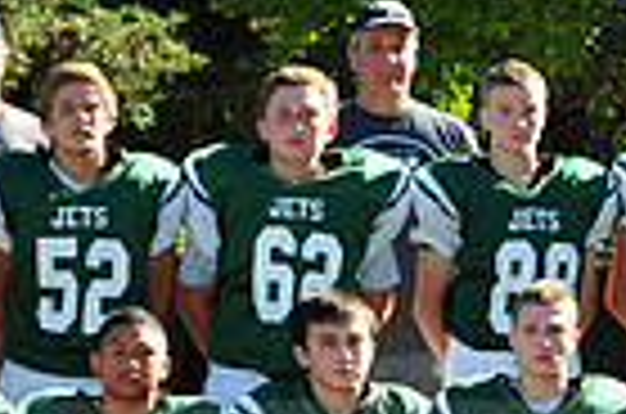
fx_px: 3626
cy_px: 459
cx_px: 158
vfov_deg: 6.5
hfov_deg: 9.8
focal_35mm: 209
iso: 400
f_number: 6.3
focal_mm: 50
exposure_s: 1/500
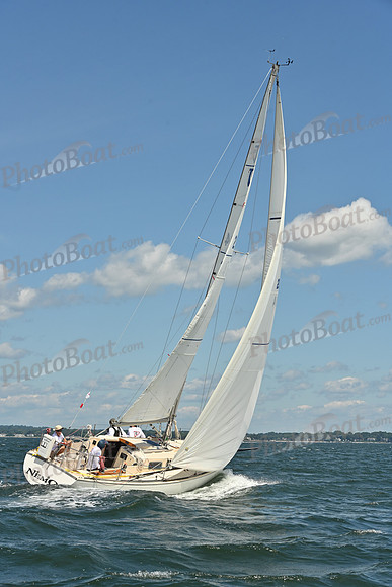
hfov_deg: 19.5
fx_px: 1143
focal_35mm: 70
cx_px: 196
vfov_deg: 28.8
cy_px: 294
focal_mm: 70
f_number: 9
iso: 250
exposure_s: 1/1250
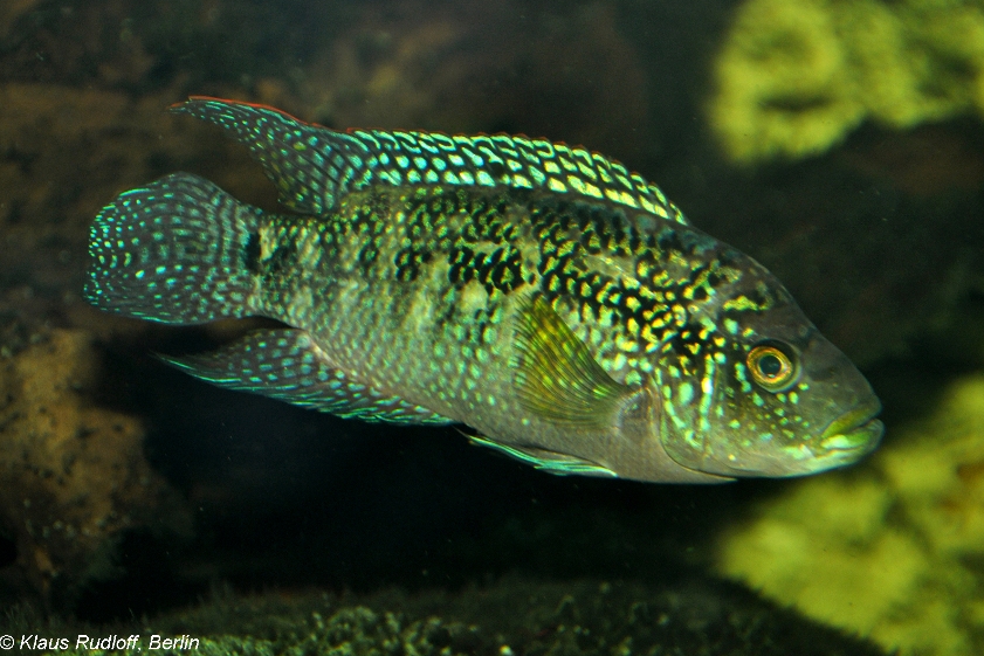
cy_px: 328
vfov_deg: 9.1
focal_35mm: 151
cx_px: 491
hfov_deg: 13.6
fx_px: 4128
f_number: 9
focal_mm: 100
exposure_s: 1/200
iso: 400
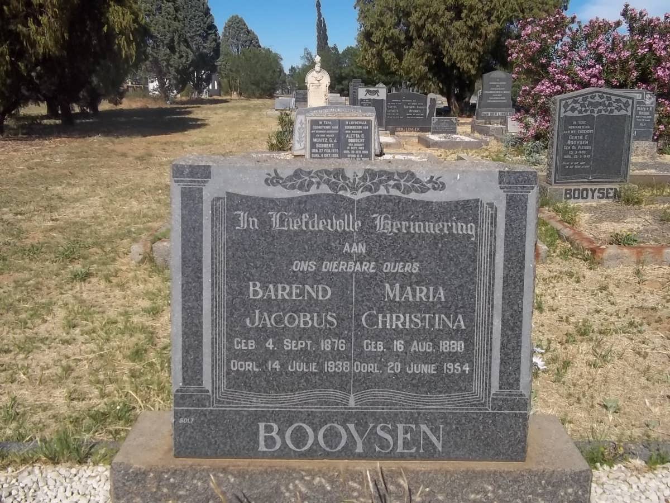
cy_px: 252
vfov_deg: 44.2
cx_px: 335
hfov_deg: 56.8
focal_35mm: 32
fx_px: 619
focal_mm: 5.7
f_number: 5.5
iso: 80
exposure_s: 1/640
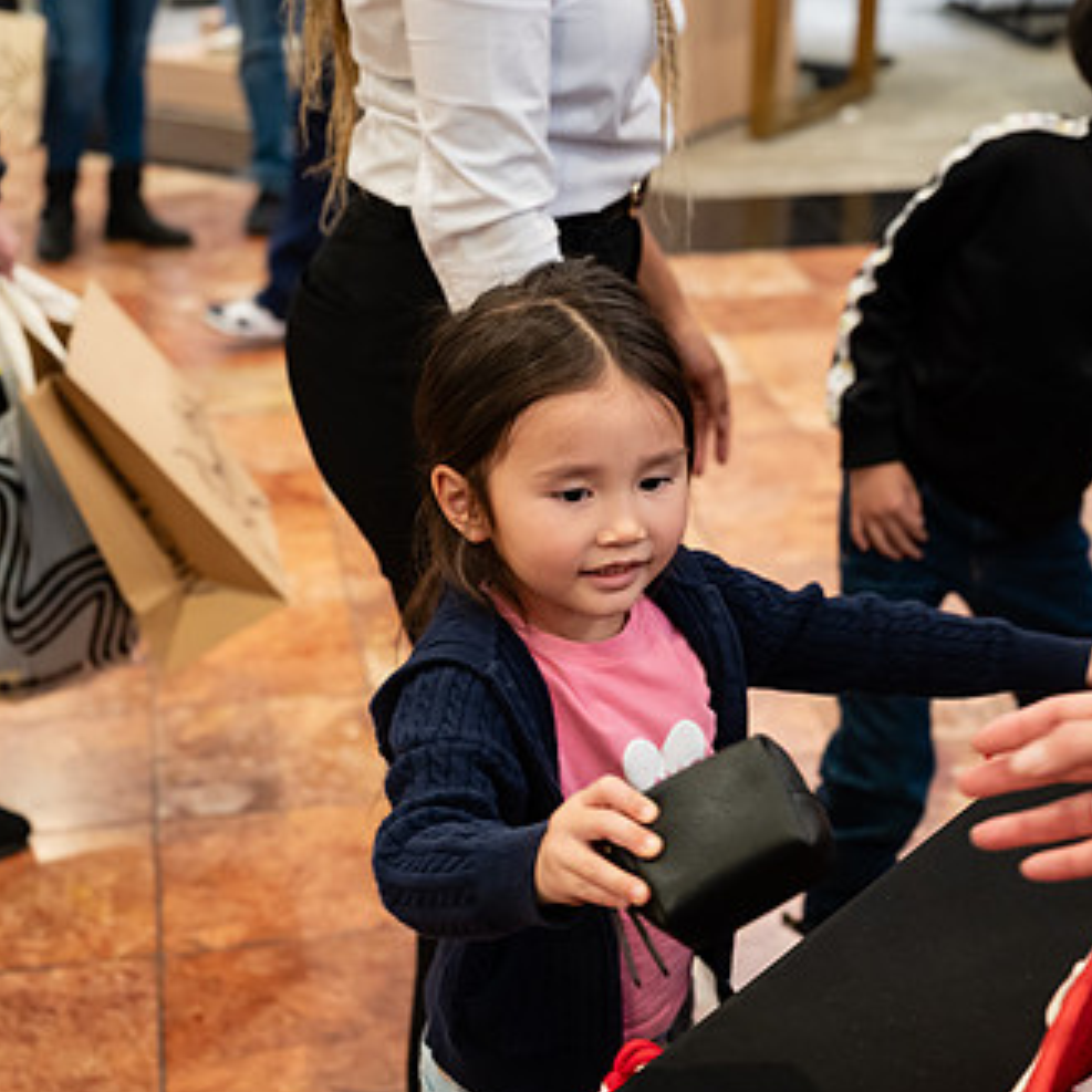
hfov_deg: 30.0
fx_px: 2034
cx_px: 604
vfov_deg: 30.0
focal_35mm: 57
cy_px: 586
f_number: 3.2
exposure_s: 1/125
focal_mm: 38
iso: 1000
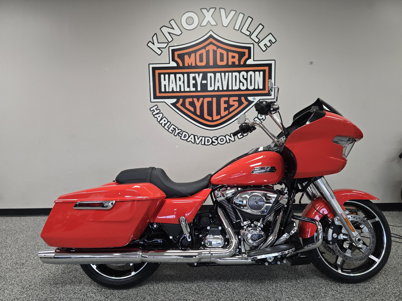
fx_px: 267
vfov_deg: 58.9
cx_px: 201
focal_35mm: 23
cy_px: 150
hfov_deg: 73.9
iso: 320
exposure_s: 1/120
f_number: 1.7
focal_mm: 6.3
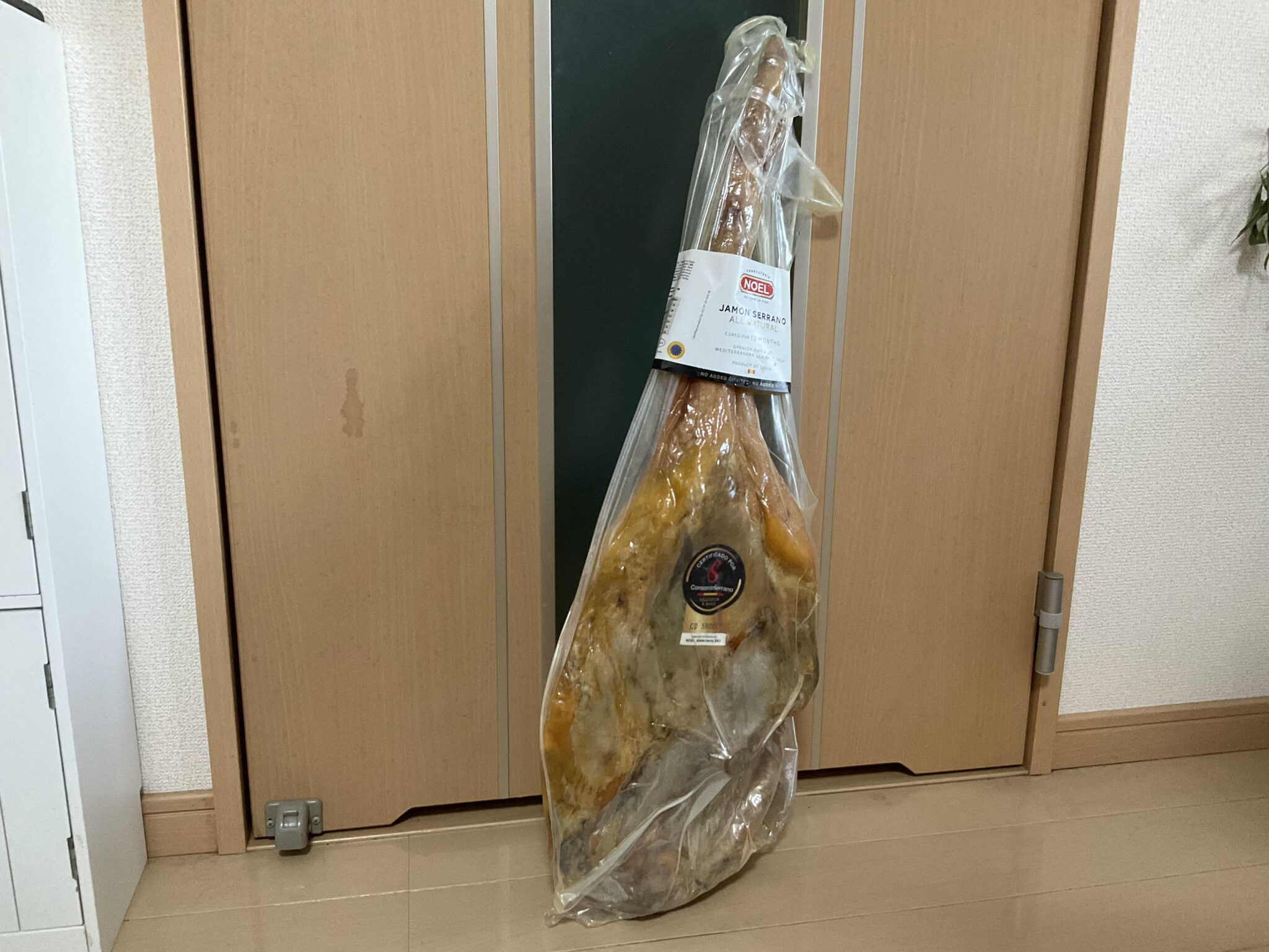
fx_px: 1063
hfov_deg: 61.7
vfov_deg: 48.2
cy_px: 476
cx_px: 634
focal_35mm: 29
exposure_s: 1/60
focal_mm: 3
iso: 200
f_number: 1.8
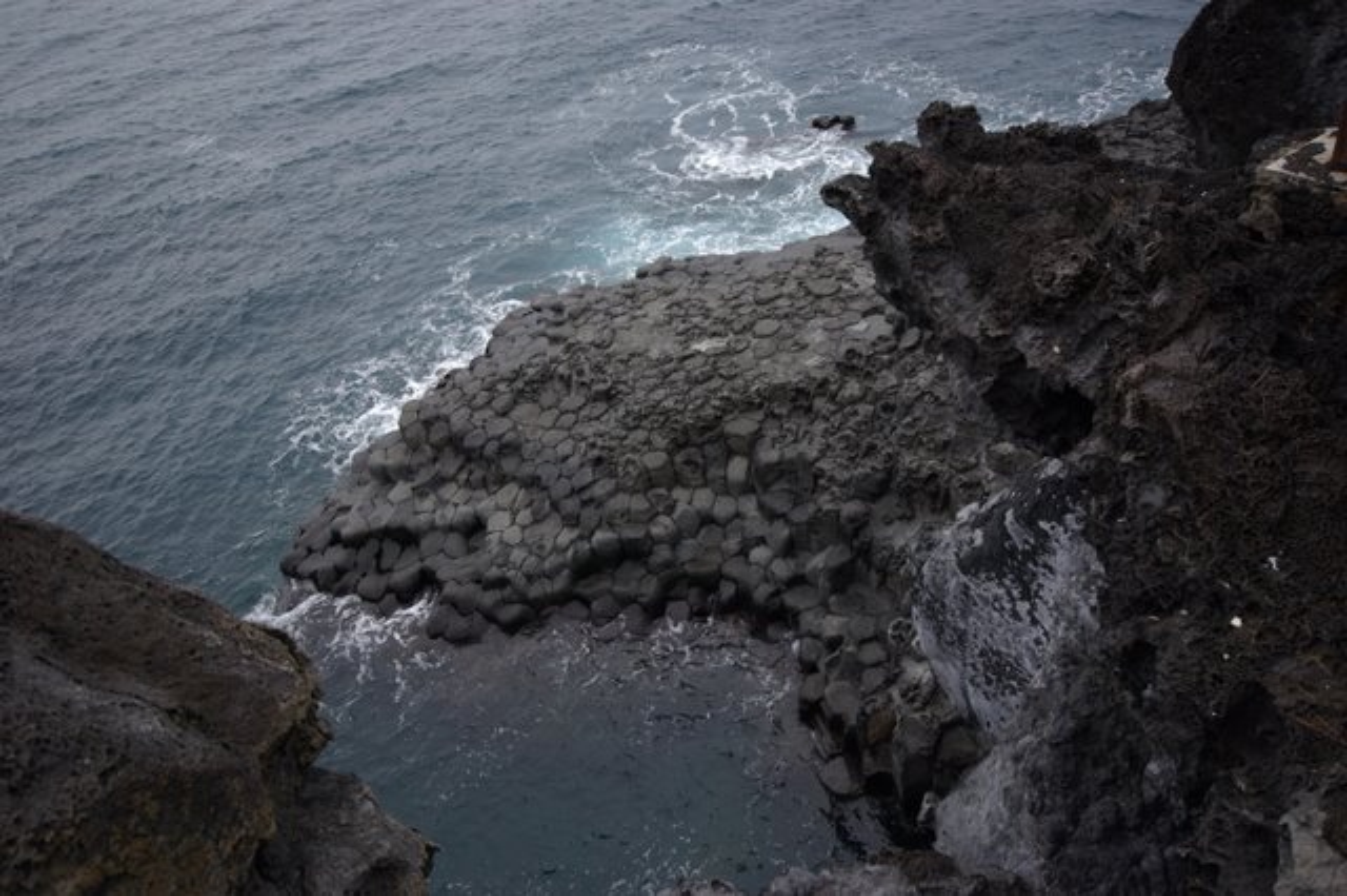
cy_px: 448
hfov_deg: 62.0
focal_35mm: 30
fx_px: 1122
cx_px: 674
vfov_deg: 43.6
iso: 200
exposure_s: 1/30
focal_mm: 20
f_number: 5.6
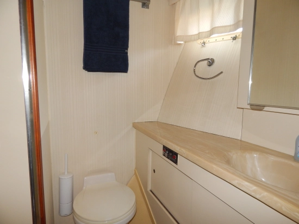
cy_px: 112
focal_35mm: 23
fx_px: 199
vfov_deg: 58.9
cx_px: 150
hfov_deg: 73.9
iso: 200
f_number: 3
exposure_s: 1/30
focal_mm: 4
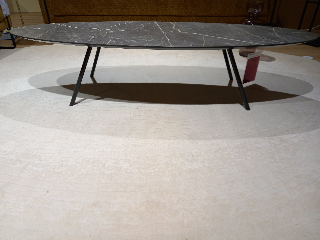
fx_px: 240
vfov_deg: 53.1
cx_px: 157
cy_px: 117
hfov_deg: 67.3
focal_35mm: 26
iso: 80
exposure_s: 1/50
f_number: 2
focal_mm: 4.6
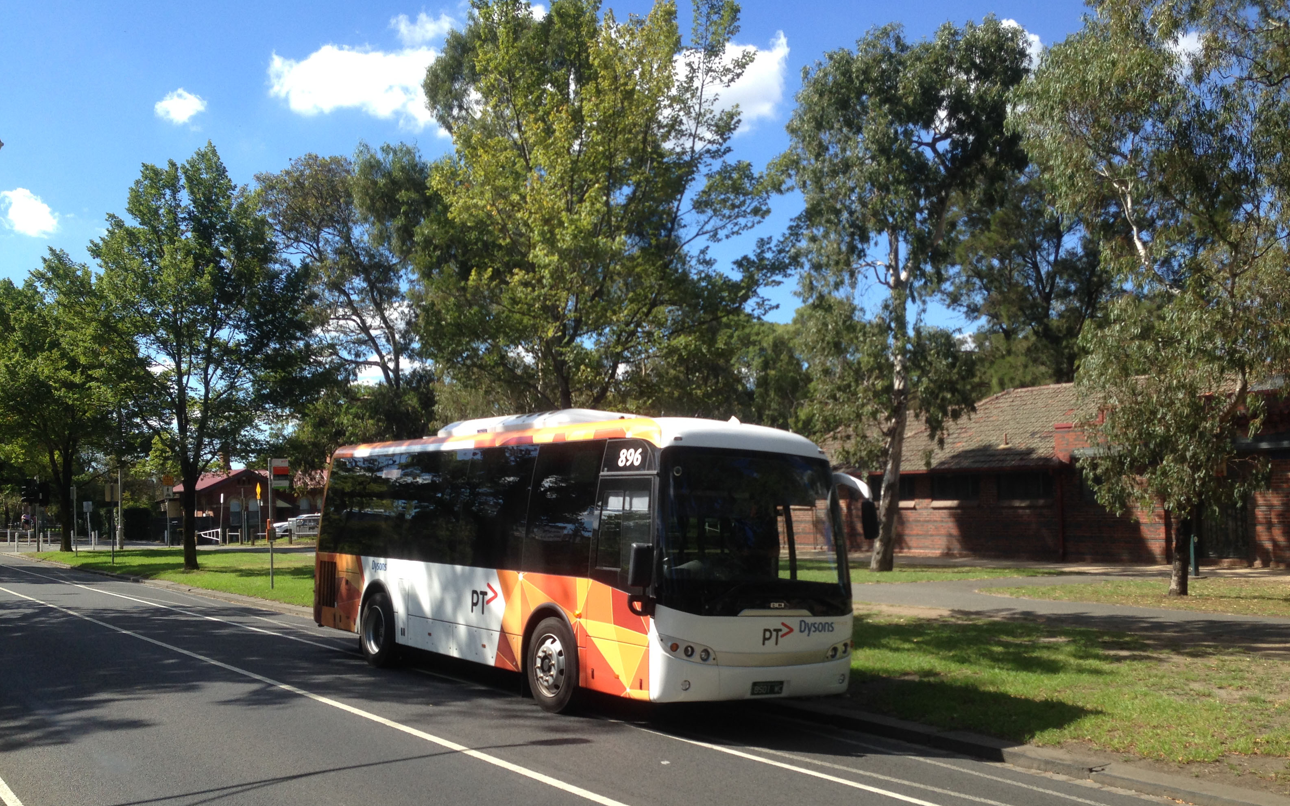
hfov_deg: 54.0
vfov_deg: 35.2
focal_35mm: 36
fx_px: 1266
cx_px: 660
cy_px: 479
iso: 50
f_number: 2.4
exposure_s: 1/847
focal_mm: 4.12
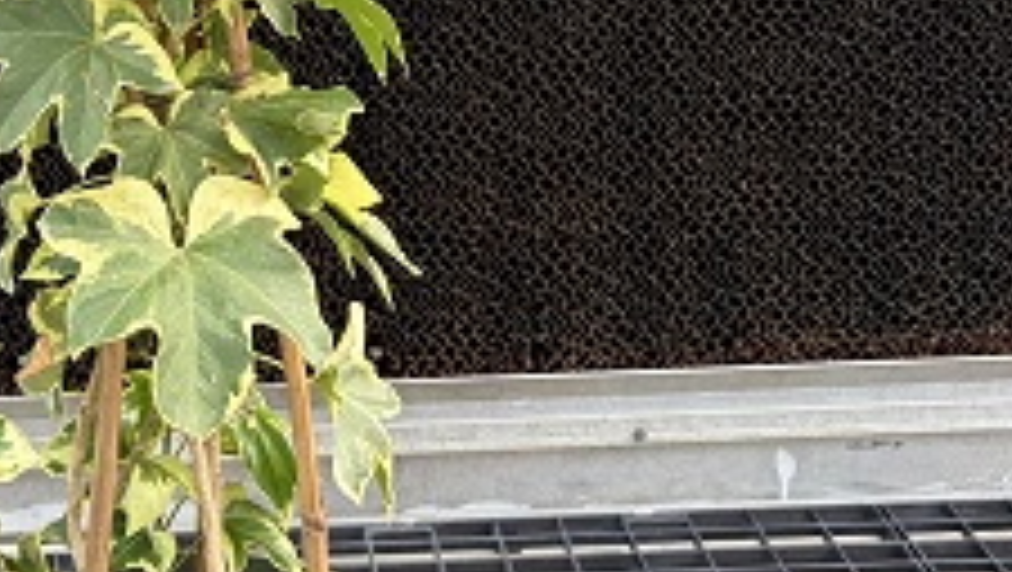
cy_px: -207
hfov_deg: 28.9
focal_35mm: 72
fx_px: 1934
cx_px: 250
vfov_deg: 15.8
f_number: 1.6
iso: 50
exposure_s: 1/348
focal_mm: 5.96
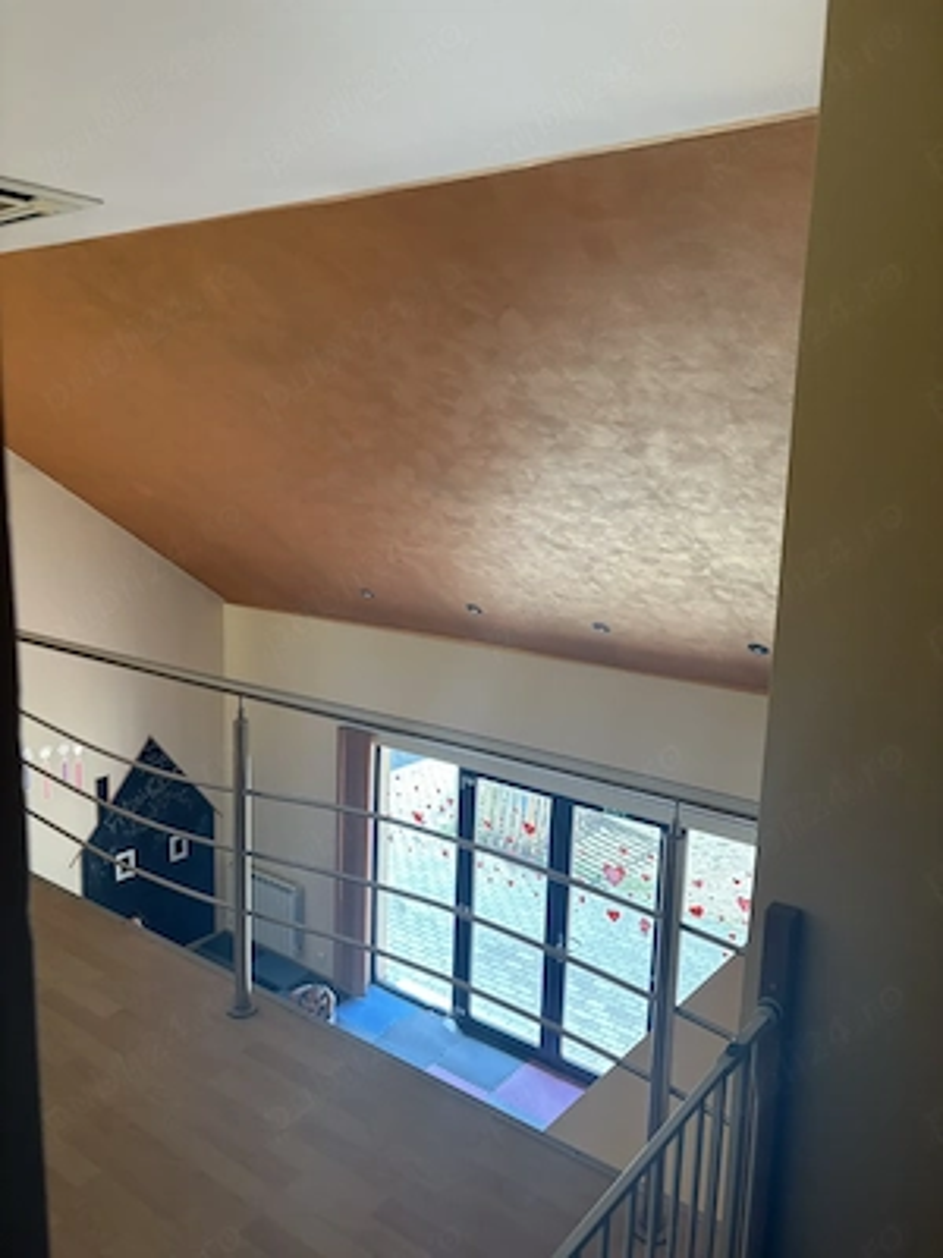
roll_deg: -2.9
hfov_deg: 53.1
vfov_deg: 67.3
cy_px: 629
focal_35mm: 26
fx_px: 944
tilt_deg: -8.7
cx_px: 472
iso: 80
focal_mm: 5.96
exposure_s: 1/121
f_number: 1.6
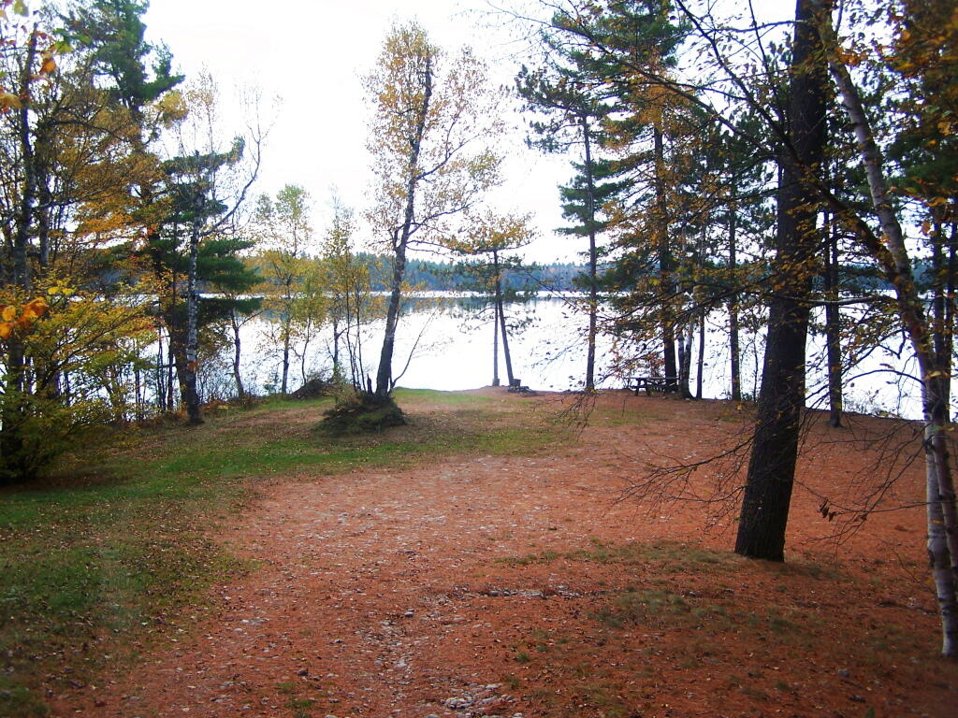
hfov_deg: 49.0
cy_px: 359
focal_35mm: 38
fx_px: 1052
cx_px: 479
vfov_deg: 37.7
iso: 80
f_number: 2.8
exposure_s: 1/400
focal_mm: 6.3
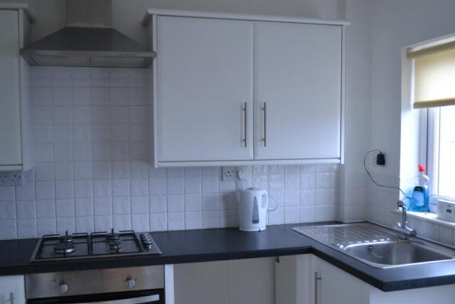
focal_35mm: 41
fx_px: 518
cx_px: 243
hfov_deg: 47.4
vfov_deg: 32.6
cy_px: 168
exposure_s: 1/60
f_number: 4
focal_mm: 24
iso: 560
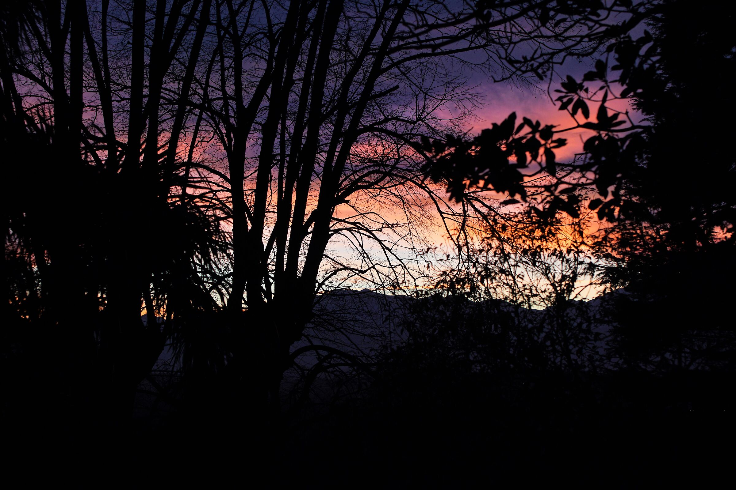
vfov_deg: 15.2
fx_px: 1840
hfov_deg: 22.6
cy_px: 245
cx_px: 368
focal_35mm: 90
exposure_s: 1/100
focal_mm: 60
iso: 320
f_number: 4
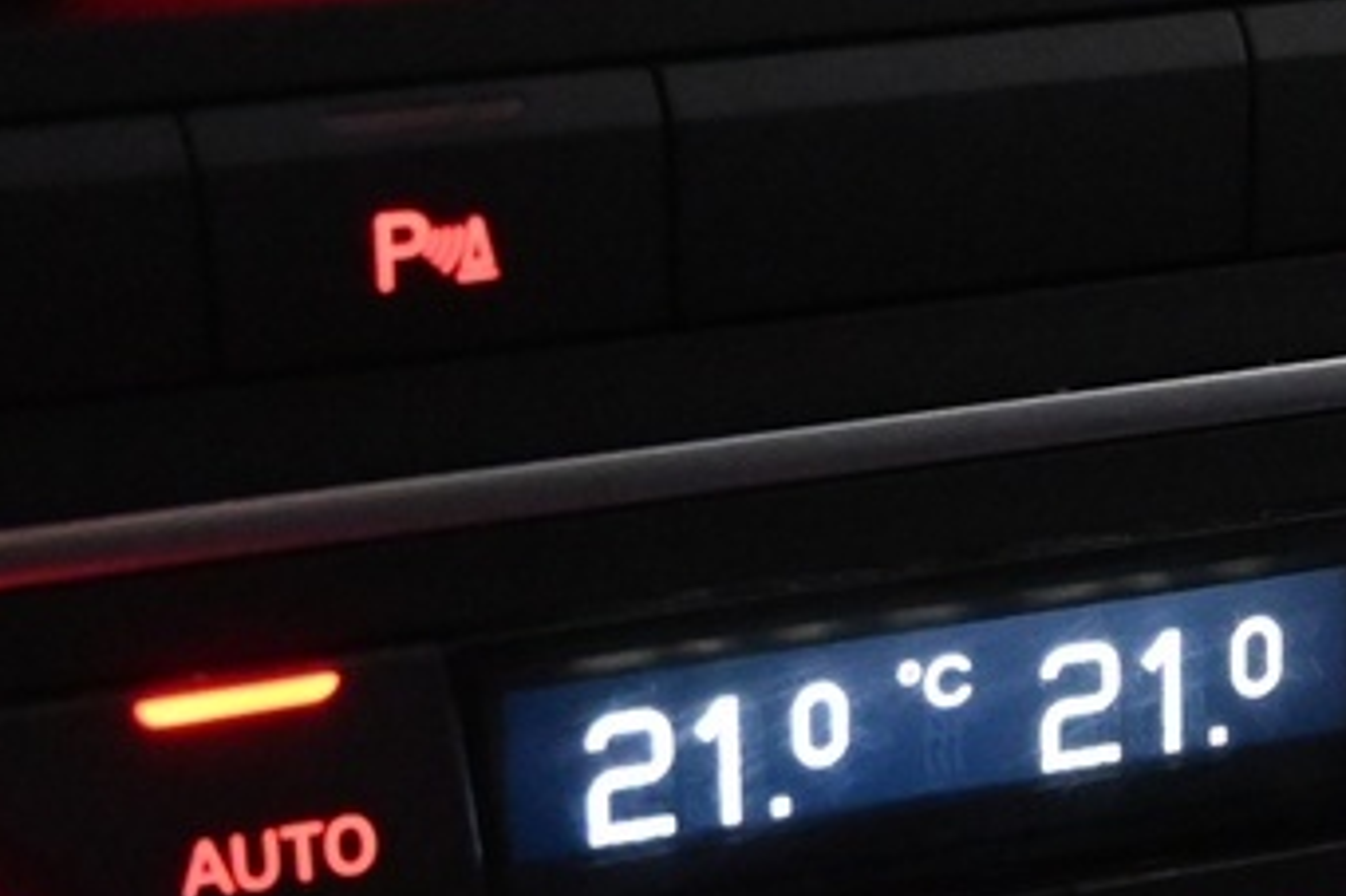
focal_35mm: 135
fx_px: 5059
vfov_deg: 10.1
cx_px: 975
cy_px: 612
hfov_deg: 15.1
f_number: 3.8
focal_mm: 19
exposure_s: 1/30
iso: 4000
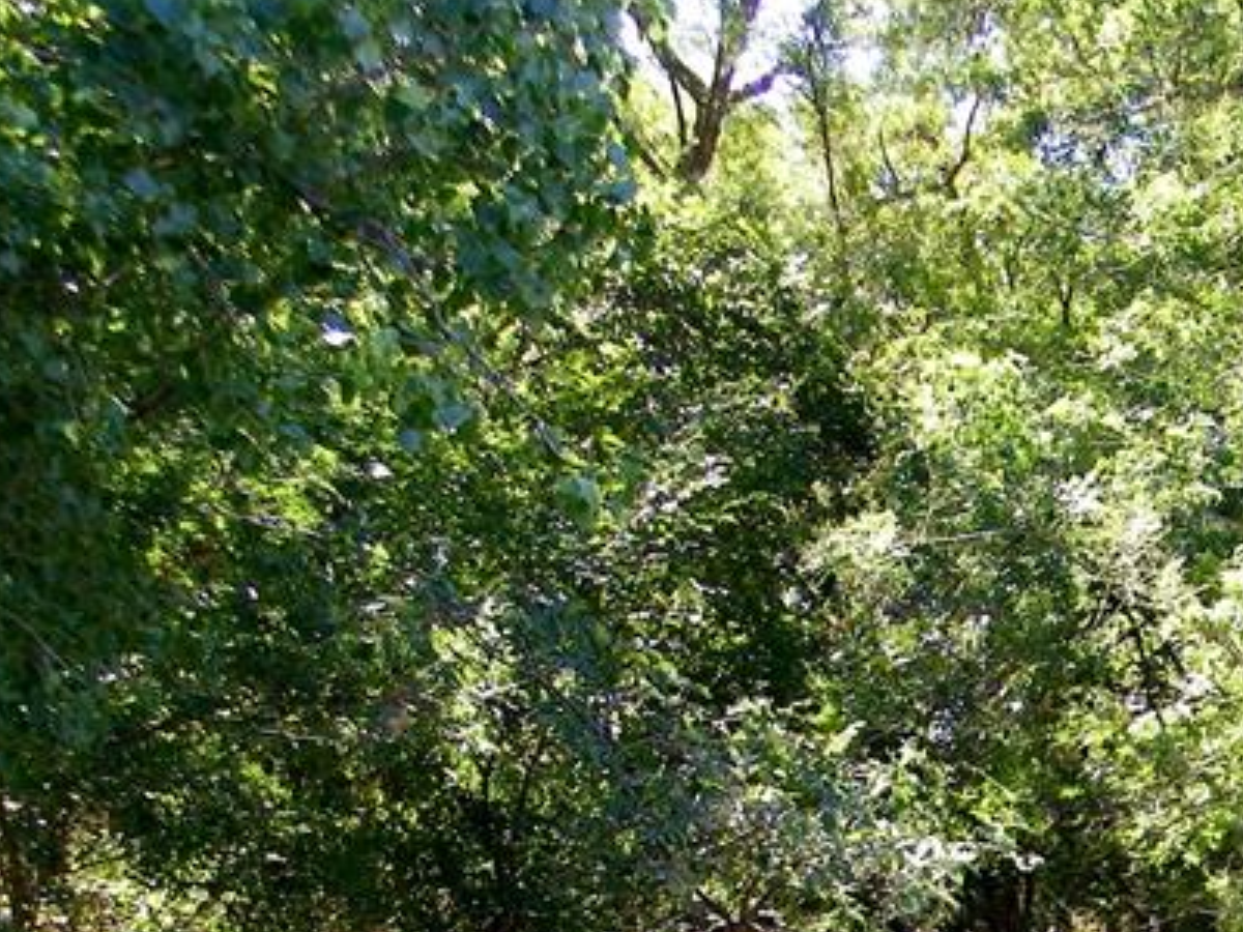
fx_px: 3124
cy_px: 1128
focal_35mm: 87
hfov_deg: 21.7
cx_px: 1252
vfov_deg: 16.3
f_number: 3.6
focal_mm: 6
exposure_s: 1/125
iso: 80
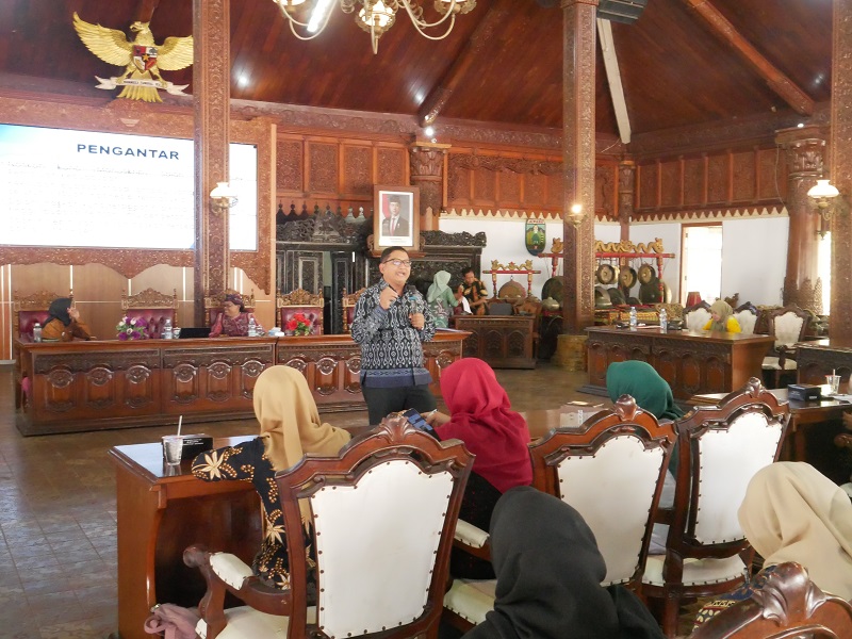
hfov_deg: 51.4
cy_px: 320
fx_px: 886
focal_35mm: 36
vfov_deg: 39.7
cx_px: 426
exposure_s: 1/15
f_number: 13
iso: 6400
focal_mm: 18
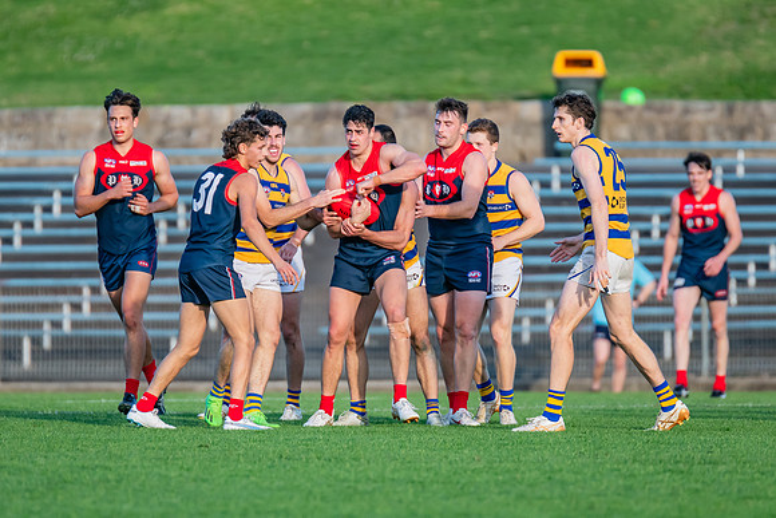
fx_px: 13067
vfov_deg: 2.3
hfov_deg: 3.4
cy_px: 225
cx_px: 347
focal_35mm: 606
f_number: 4.5
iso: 800
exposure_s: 1/1600
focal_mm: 420
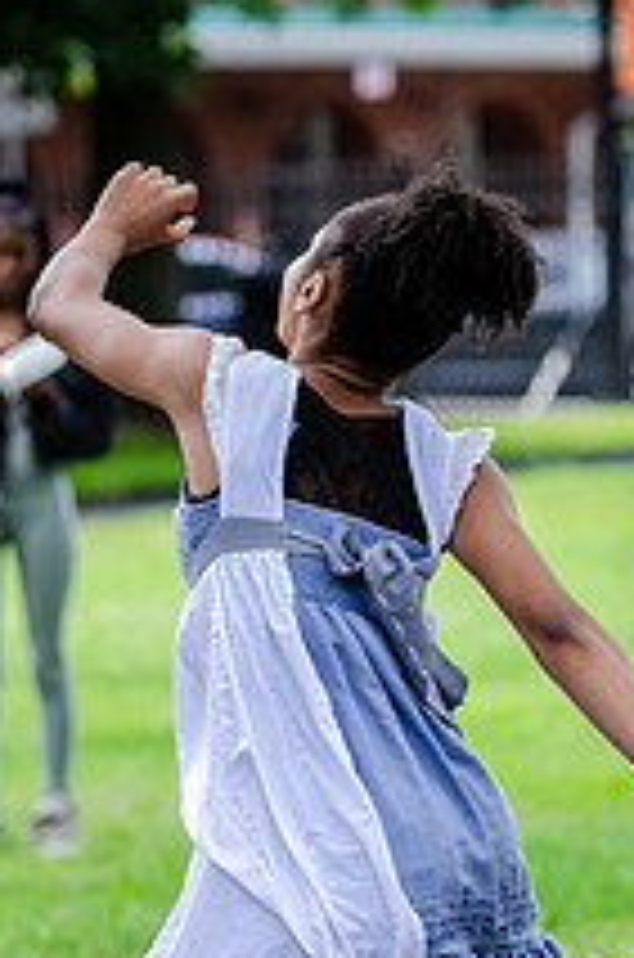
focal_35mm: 386
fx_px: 10246
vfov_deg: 5.3
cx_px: 337
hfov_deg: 3.5
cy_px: 985
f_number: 4
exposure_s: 1/640
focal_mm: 122
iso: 400
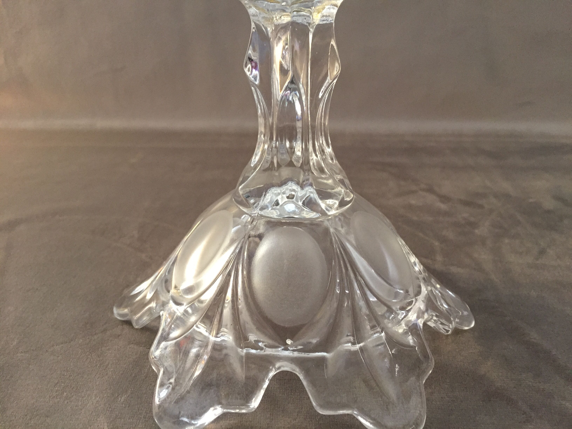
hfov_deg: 61.7
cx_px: 286
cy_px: 214
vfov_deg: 48.2
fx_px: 479
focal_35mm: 29
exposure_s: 1/33
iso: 200
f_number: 2.2
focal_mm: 4.15
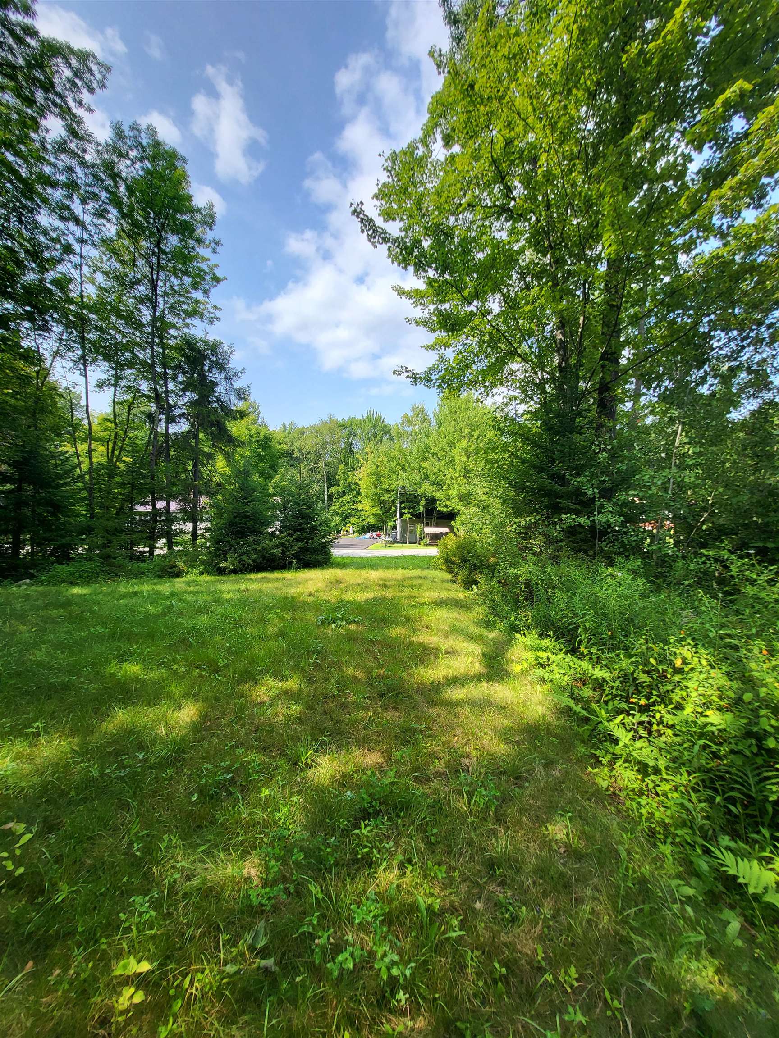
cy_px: 519
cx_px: 390
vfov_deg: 106.2
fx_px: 390
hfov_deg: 89.9
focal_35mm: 13
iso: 32
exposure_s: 1/579
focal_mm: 1.74
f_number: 2.2
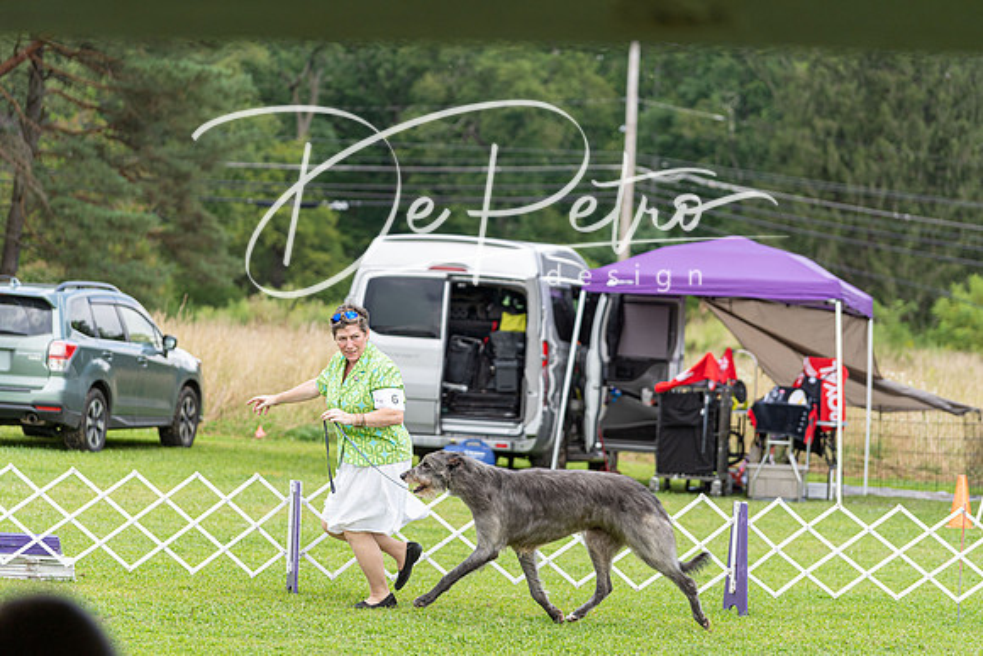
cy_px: 328
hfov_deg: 14.4
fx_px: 3878
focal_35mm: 142
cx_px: 492
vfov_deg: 9.7
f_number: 4
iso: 400
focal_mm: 142
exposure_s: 1/1000
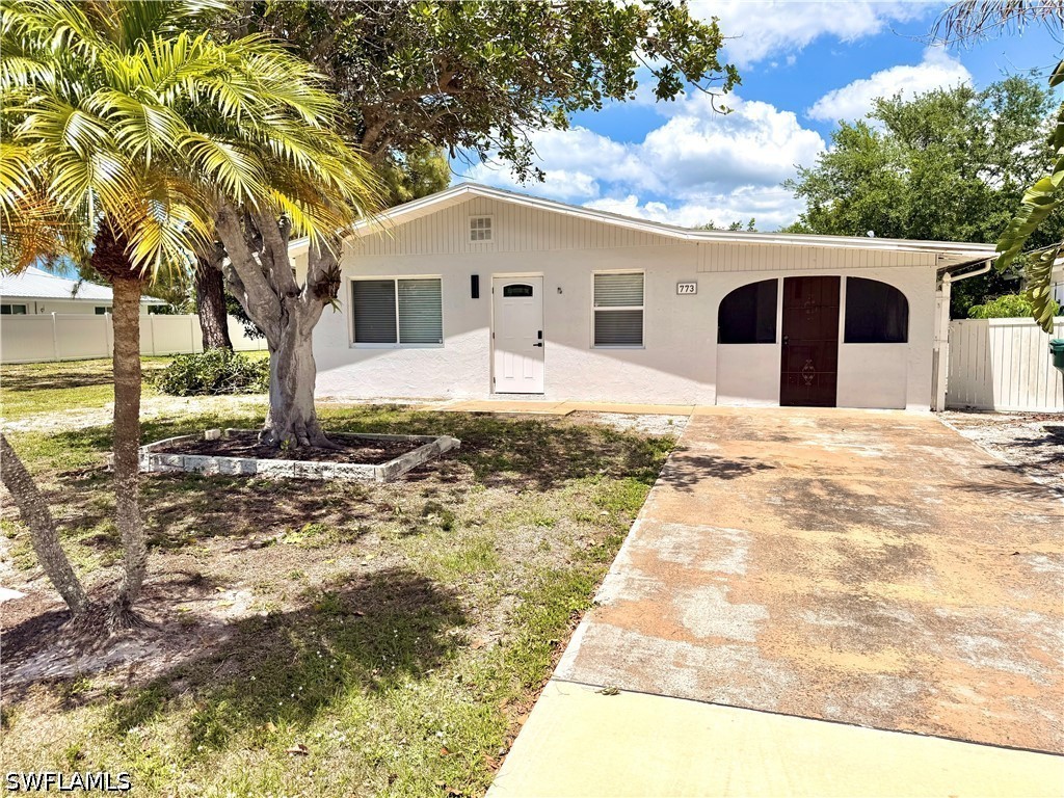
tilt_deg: -5.6
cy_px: 399
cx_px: 532
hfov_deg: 71.6
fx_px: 738
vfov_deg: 56.8
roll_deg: +0.4
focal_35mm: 24
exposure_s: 1/6711
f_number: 1.78
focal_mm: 6.76
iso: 80
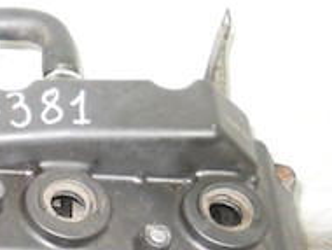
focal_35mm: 138
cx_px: -126
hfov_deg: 13.6
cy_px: 320
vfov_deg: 10.5
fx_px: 1325
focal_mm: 6.72
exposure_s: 1/30
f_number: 3.1
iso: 320
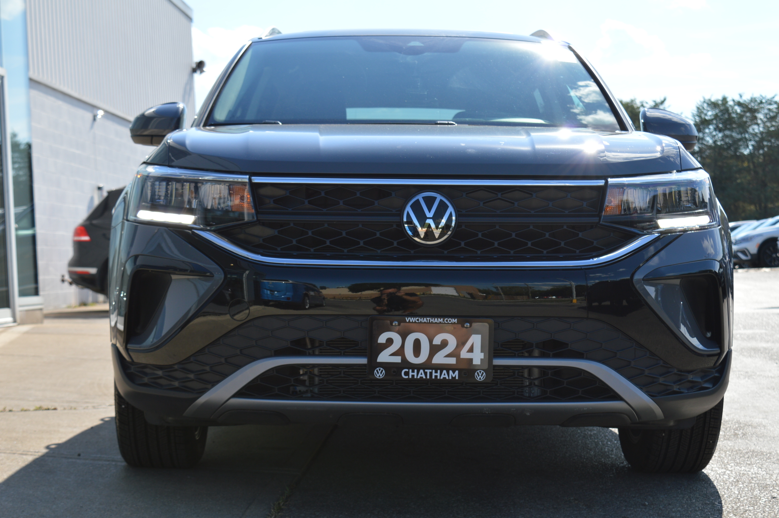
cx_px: 390
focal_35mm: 63
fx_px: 1362
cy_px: 259
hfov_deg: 31.9
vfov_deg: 21.5
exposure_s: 1/250
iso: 100
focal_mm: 42
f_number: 8
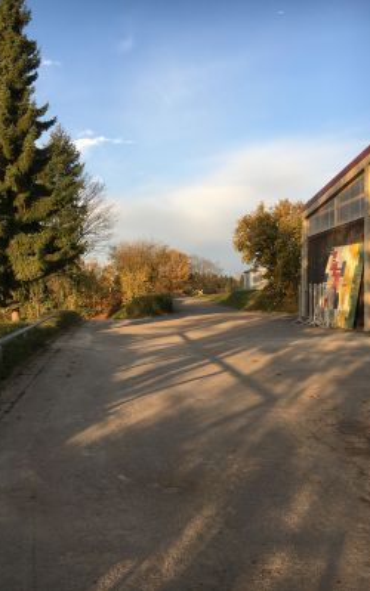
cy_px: 295
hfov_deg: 40.5
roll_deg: -0.2
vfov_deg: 61.2
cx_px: 166
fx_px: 500
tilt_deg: -0.6
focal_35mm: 31
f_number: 2.2
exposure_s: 1/384
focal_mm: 4.15
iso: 25
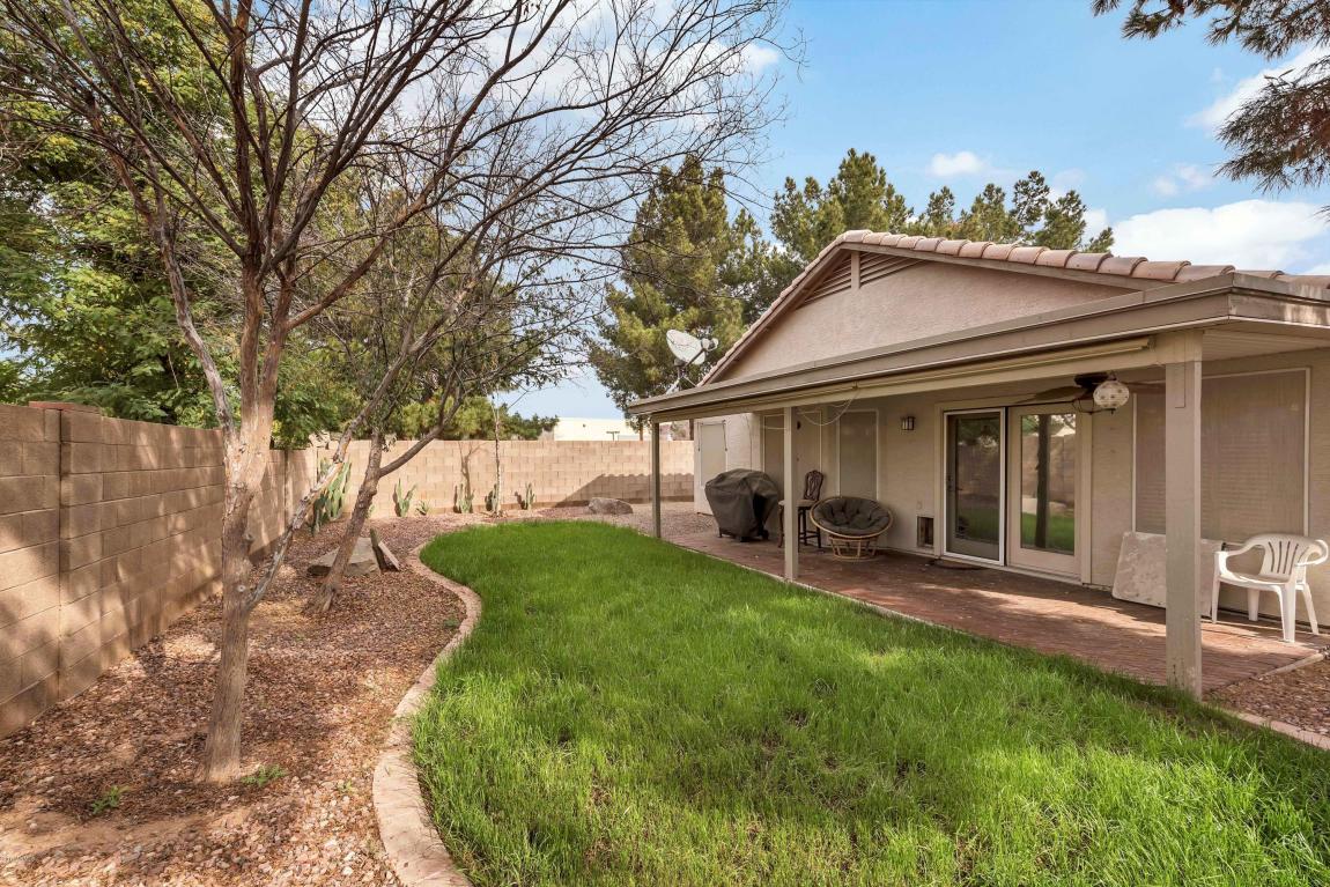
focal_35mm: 15
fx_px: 554
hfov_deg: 100.4
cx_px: 665
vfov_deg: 77.3
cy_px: 444
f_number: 9
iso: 320
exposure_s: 1/320
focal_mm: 15
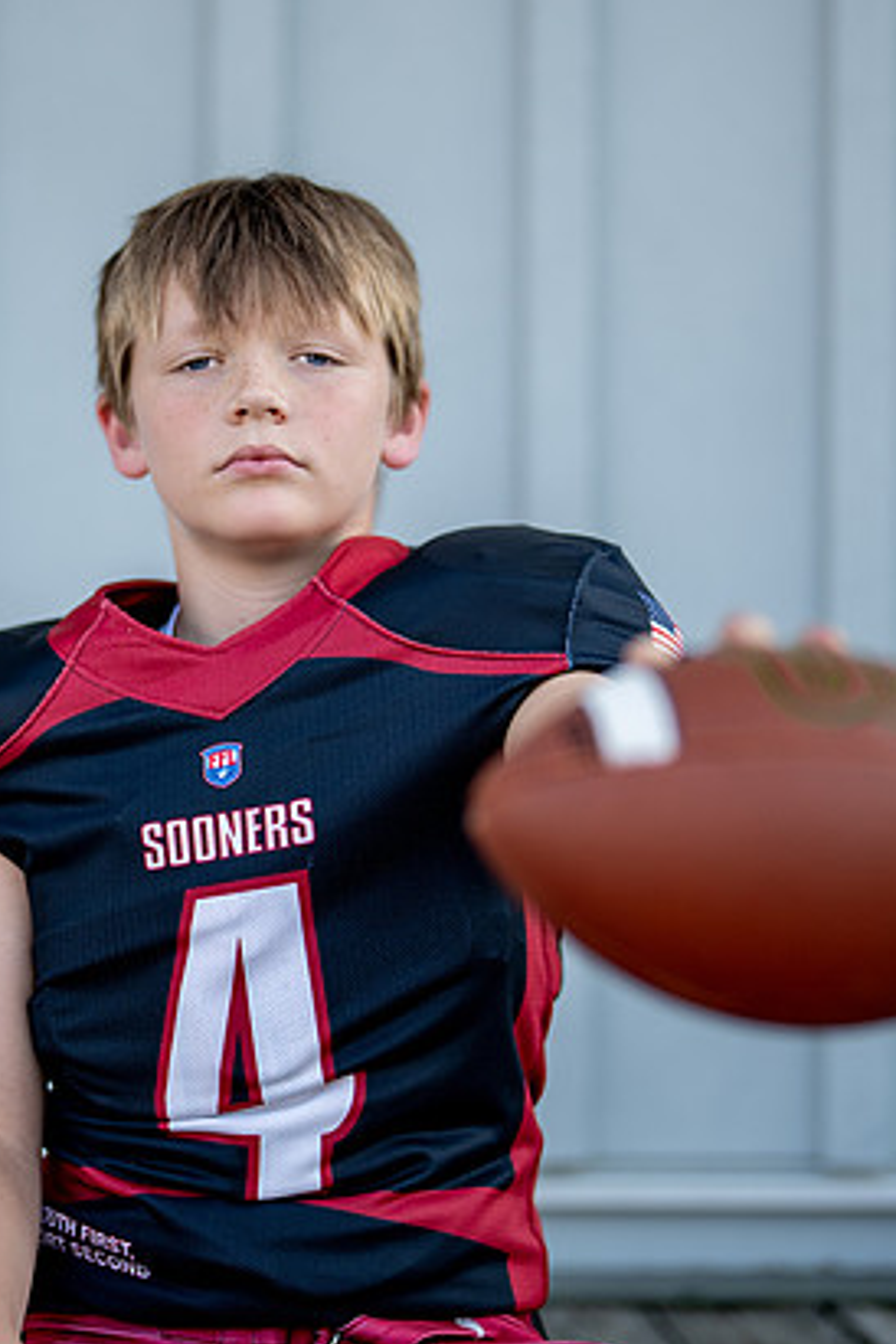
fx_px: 3210
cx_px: 312
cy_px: 618
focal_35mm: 86
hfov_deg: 15.9
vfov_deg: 23.6
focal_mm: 50
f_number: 1.2
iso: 100
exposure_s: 1/1600
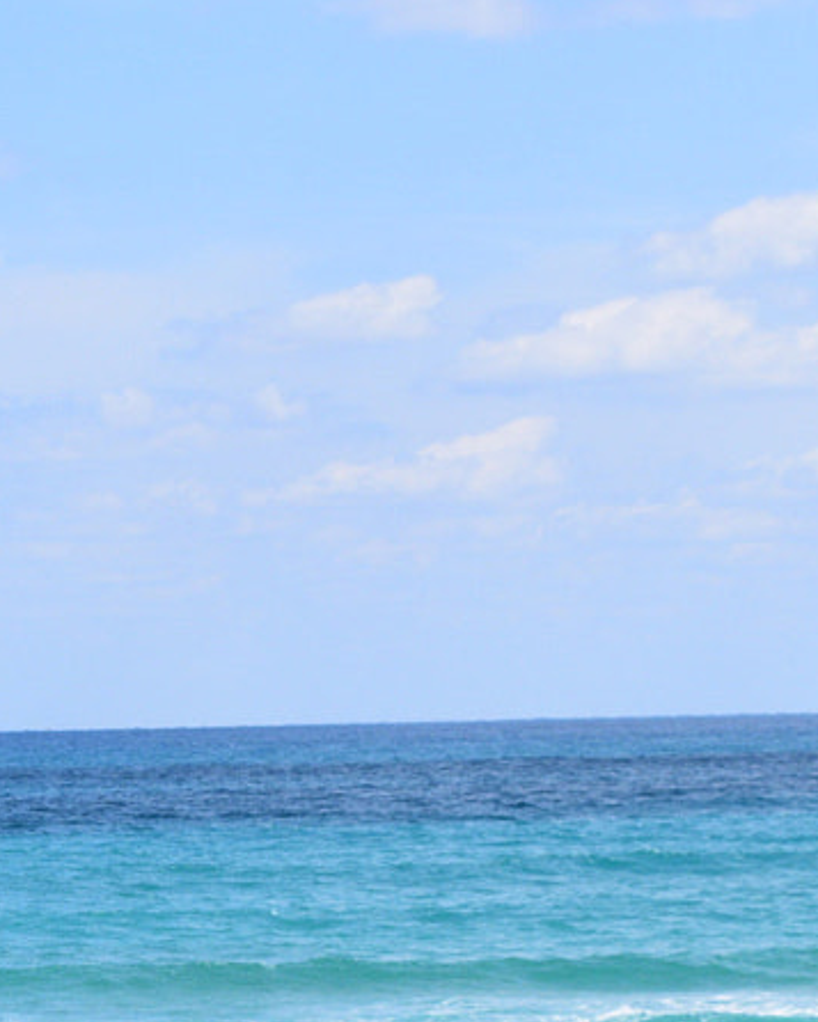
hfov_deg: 7.9
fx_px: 5808
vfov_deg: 10.0
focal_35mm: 192
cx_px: -394
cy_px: 940
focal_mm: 38
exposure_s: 1/500
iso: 360
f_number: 11
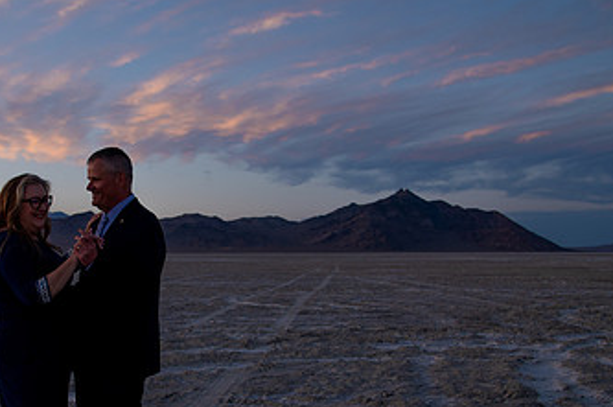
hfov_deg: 41.6
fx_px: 782
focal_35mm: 46
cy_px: 287
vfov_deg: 28.9
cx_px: 161
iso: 200
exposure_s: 1/200
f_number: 4
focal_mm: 24
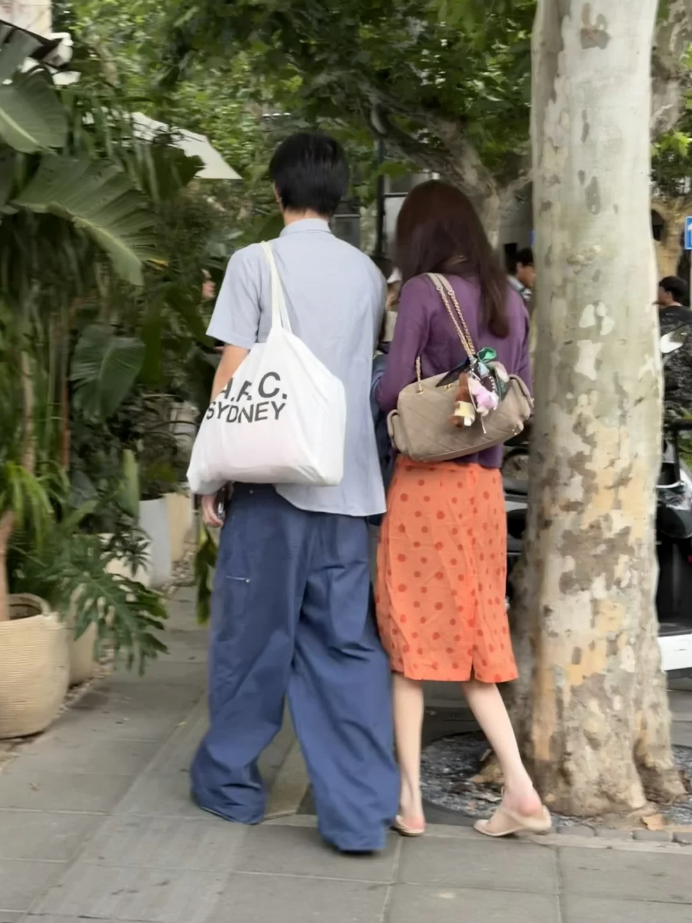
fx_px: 1279
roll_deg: -0.2
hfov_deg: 30.3
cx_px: 346
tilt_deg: -4.0
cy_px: 462
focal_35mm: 48
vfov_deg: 39.7
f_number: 1.78
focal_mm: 6.76
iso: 125
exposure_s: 1/60
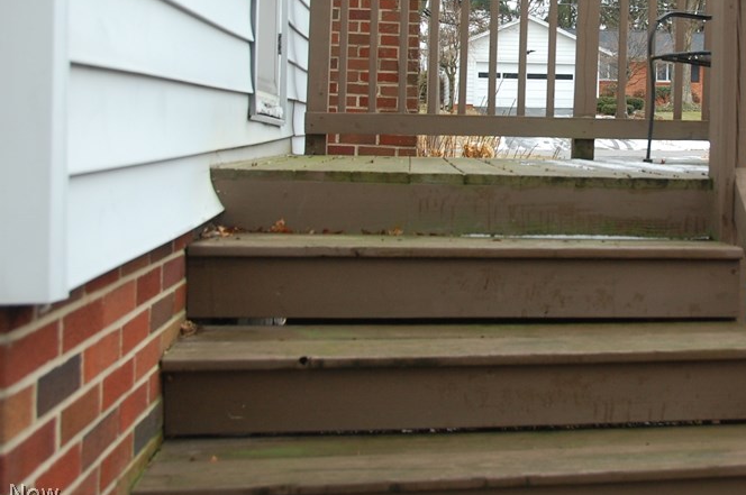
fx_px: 1118
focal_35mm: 54
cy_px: 106
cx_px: 557
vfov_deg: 24.6
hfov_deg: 36.1
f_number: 5
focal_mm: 22
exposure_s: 1/100
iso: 400
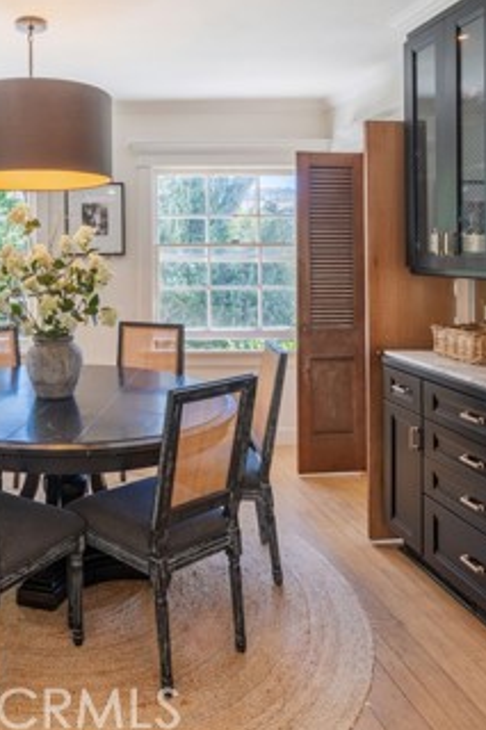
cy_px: 256
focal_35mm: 28
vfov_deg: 64.1
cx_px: 62
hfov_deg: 43.0
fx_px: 568
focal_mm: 14
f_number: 7.1
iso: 100
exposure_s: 1/125
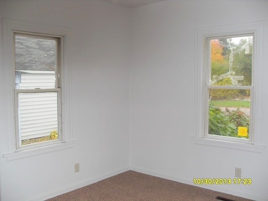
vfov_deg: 41.8
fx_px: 263
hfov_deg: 54.0
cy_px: 100
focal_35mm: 34
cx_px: 134
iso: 100
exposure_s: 1/45
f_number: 2.8
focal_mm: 6.3
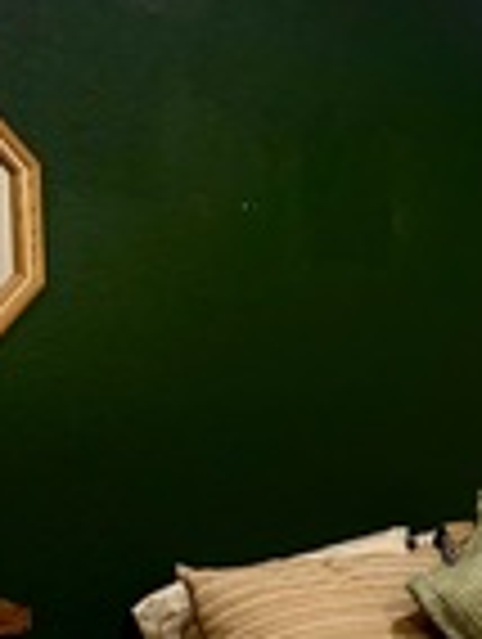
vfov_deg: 23.4
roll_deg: -2.1
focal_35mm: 81
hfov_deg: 17.5
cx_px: 550
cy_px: 594
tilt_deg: -12.0
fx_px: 1499
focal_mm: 6.76
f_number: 1.78
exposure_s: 1/60
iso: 250
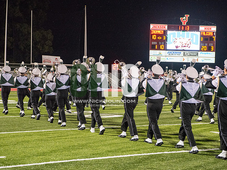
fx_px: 505
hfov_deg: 25.3
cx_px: 104
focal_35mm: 77
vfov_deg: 19.1
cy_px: 85
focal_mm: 70
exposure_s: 1/320
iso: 5000
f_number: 5.6
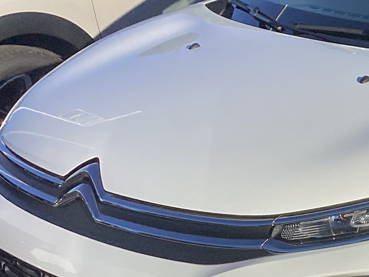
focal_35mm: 98
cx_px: 551
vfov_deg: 15.0
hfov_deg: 17.9
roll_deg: -0.9
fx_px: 1045
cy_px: 217
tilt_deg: -21.4
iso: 25
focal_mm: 3.3
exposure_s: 1/2203
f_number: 2.4
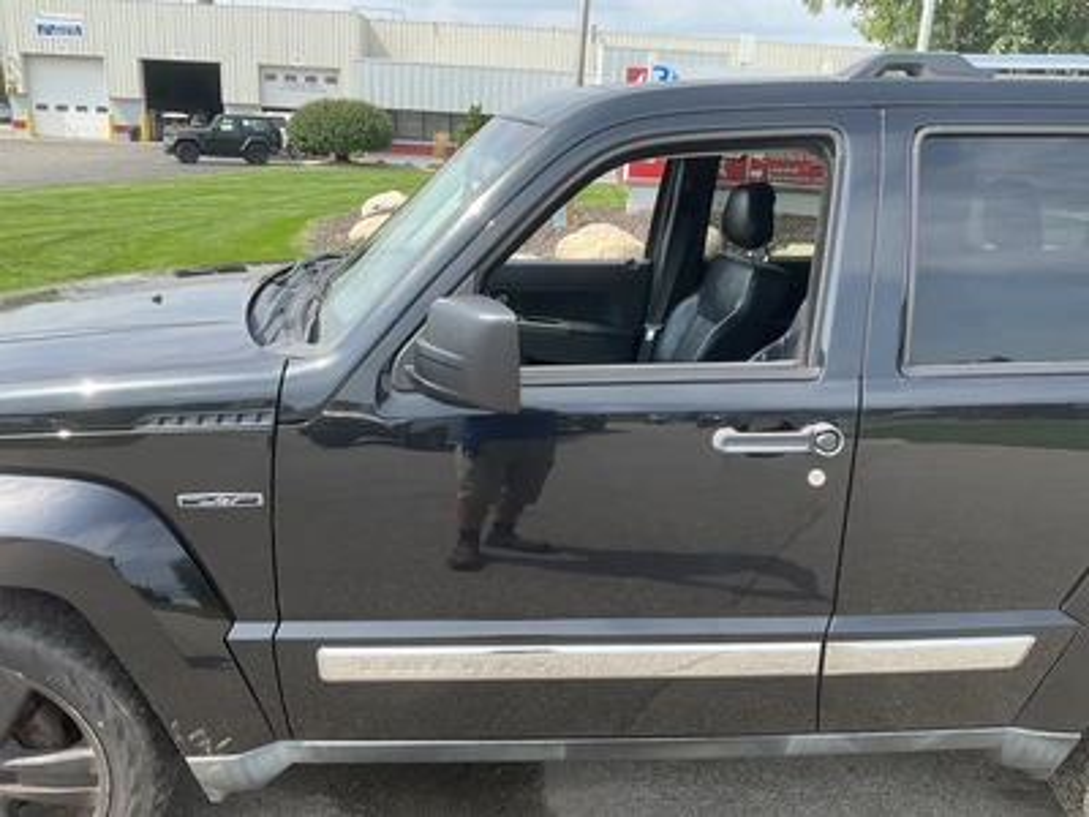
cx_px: 544
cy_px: 408
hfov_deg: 61.7
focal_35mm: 29
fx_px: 912
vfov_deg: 48.2
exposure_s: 1/551
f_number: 1.8
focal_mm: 3
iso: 25
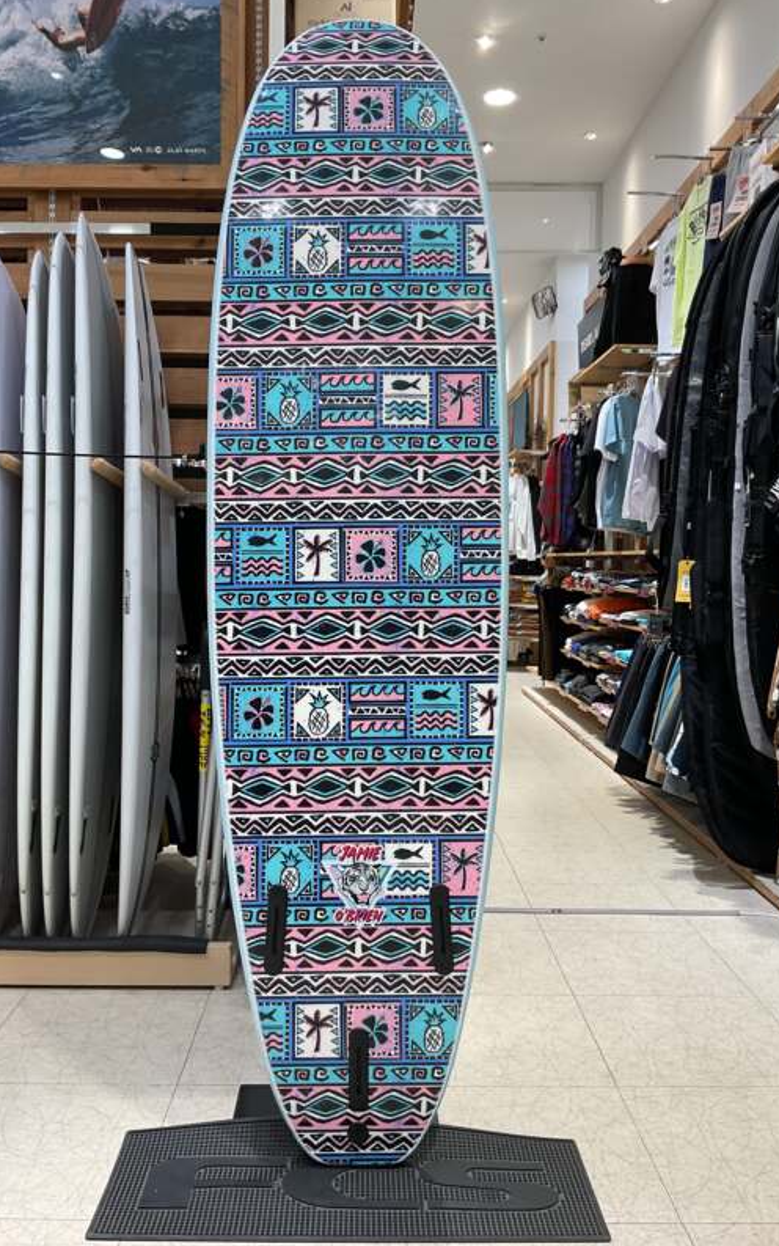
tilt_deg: -2.6
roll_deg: -0.2
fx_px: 1052
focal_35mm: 31
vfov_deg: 61.2
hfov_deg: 40.6
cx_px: 364
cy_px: 619
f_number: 1.8
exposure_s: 1/60
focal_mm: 3
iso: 32
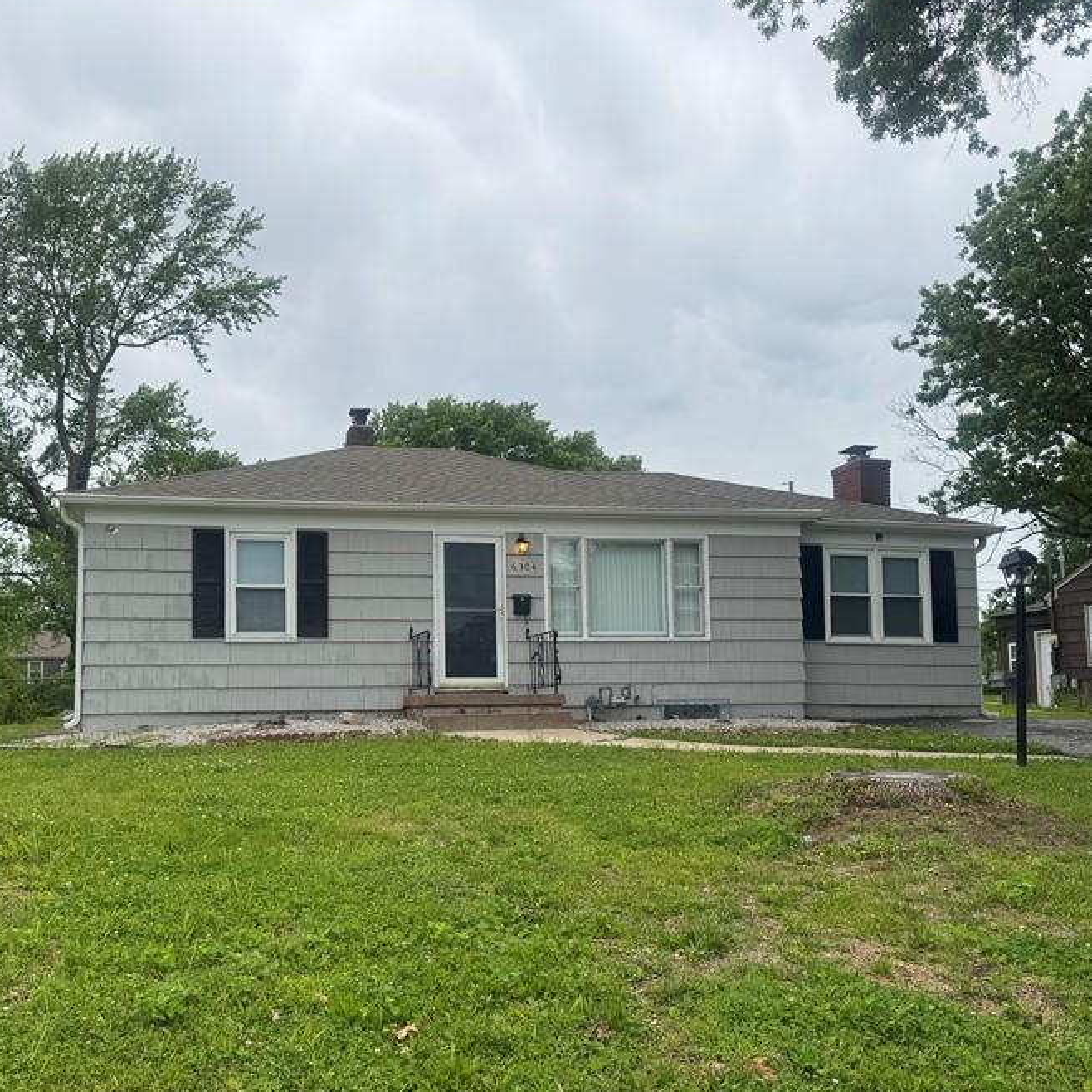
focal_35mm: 33
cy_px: 617
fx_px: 1178
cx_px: 440
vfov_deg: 49.6
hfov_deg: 49.5
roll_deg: +0.7
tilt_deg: +3.8
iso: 80
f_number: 1.78
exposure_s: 1/2252
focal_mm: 6.76
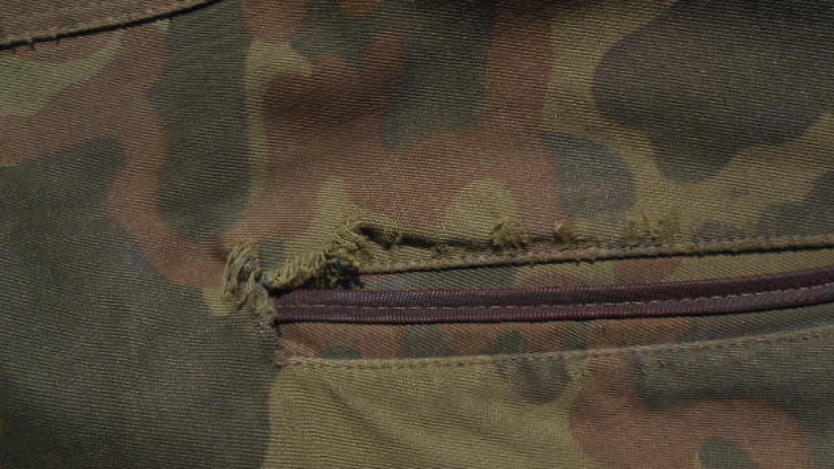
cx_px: 417
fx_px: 730
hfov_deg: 59.5
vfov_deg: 35.7
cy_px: 242
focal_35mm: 33
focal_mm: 5.1
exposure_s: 1/1250
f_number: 3.4
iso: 80
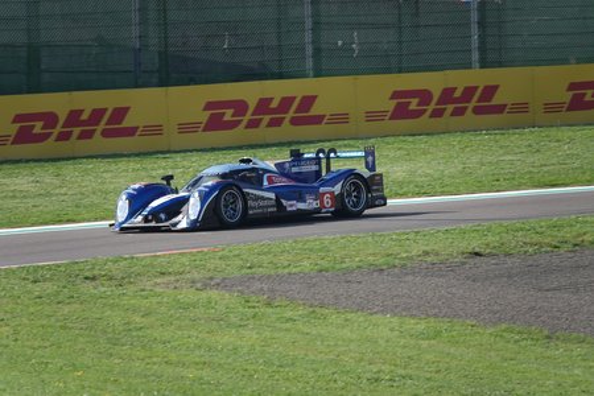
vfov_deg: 3.0
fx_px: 7556
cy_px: 198
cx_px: 297
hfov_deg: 4.5
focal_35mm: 458
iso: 125
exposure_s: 1/800
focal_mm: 167.98
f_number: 4
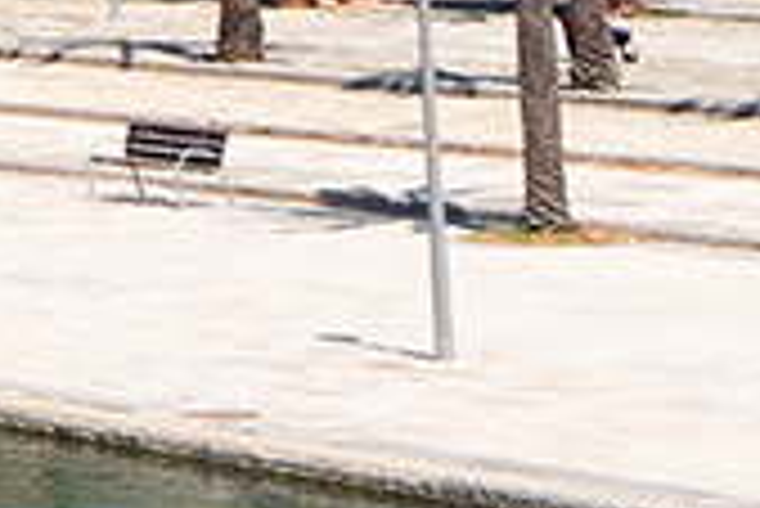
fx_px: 6444
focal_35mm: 305
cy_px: -872
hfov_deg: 6.1
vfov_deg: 4.4
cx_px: -1781
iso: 800
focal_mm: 43
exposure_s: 1/3200
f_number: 7.1
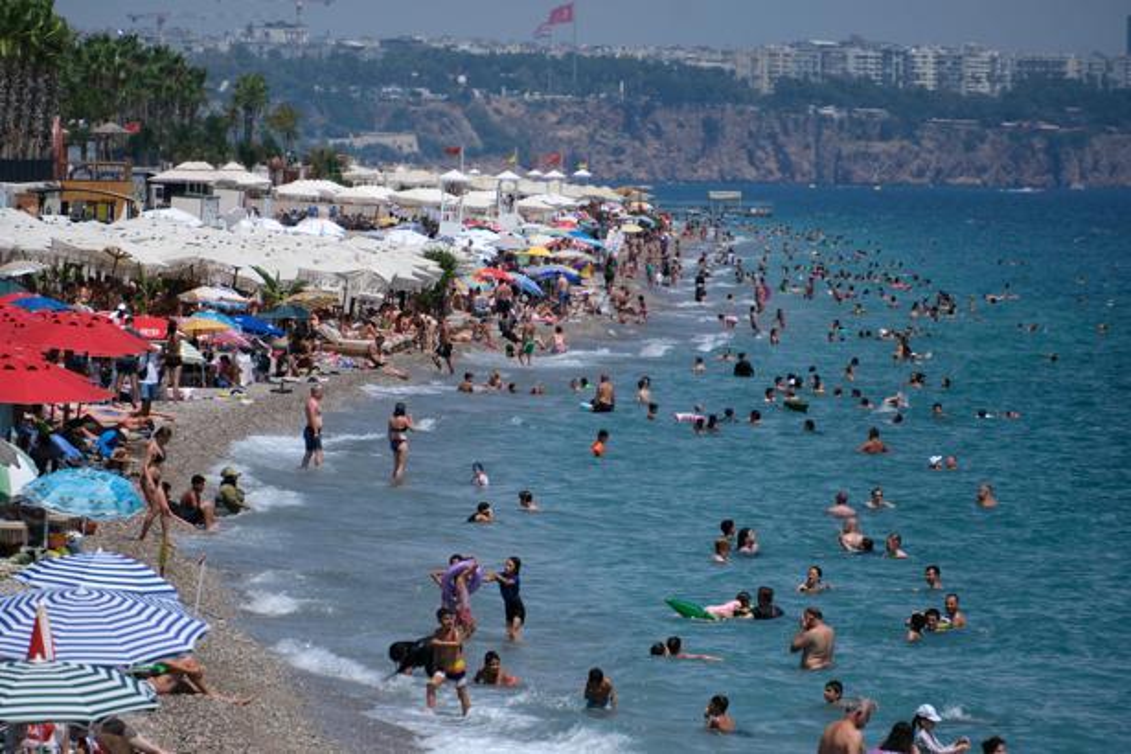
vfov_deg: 4.2
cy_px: 377
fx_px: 10272
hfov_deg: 6.3
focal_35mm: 327
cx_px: 566
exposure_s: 1/1600
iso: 160
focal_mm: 218.1
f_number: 6.3
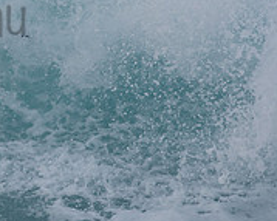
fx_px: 13495
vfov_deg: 0.9
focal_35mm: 1647
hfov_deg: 1.2
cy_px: -1
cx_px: -138
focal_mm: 360
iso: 250
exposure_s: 1/800
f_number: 5.6
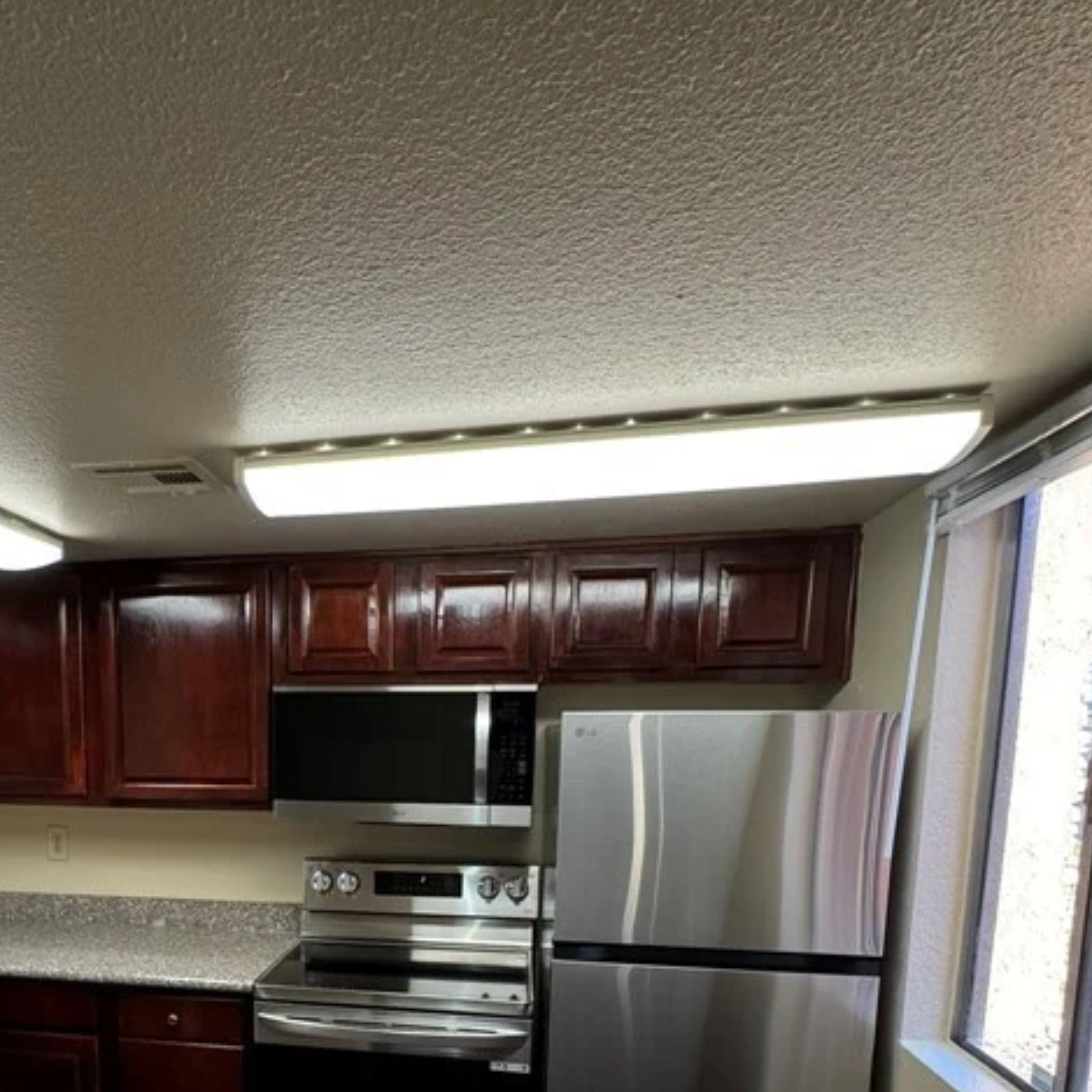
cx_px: 286
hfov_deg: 56.4
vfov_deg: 55.2
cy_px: 861
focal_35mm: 27
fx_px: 964
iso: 250
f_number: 2.2
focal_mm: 2.22
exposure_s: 1/120
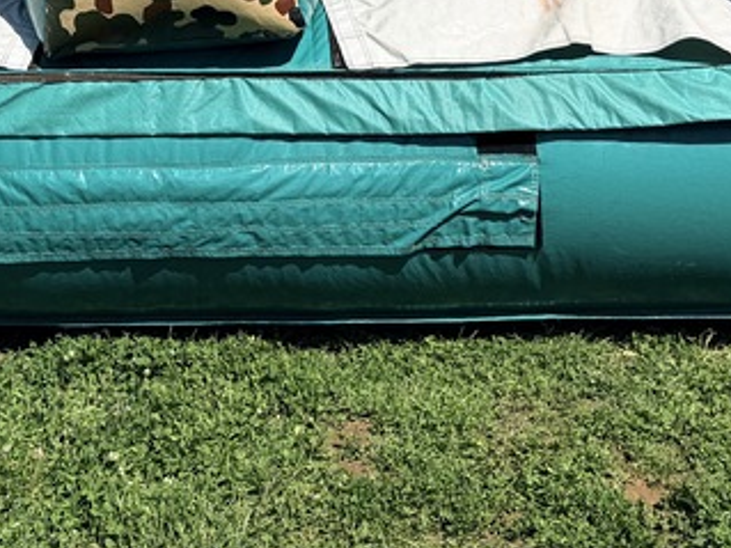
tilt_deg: -6.8
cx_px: 192
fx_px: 1625
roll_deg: +3.8
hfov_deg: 25.1
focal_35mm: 77
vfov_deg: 17.8
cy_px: -179
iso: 80
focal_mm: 6.76
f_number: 1.78
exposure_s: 1/6711
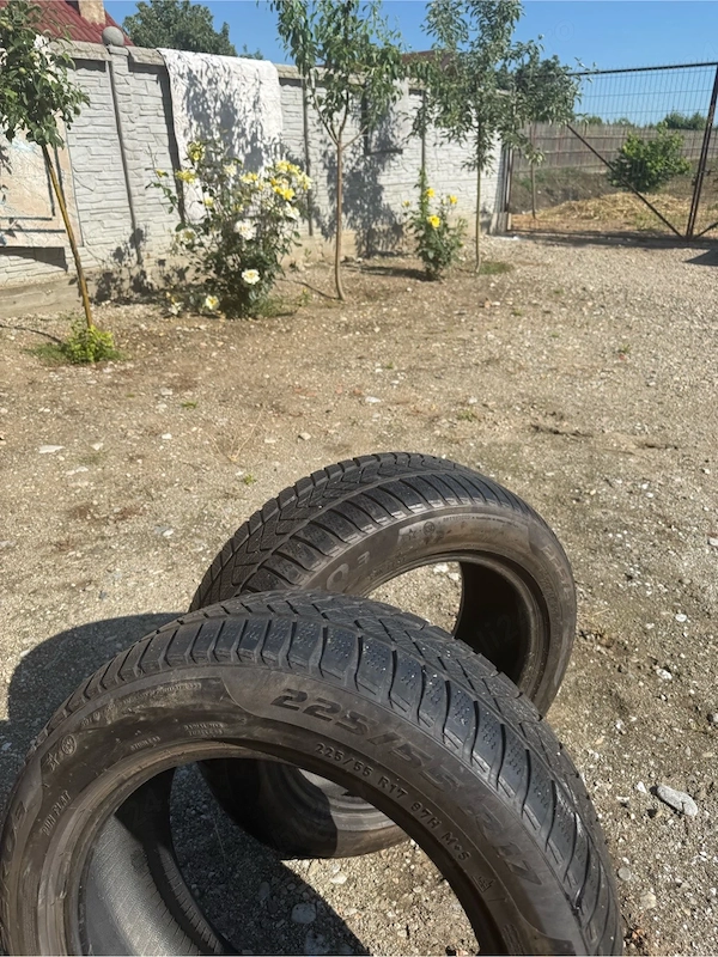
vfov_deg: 71.6
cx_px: 359
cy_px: 478
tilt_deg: -26.0
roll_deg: +3.2
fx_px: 664
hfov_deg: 56.8
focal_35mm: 24
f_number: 1.78
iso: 80
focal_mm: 6.76
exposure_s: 1/4405
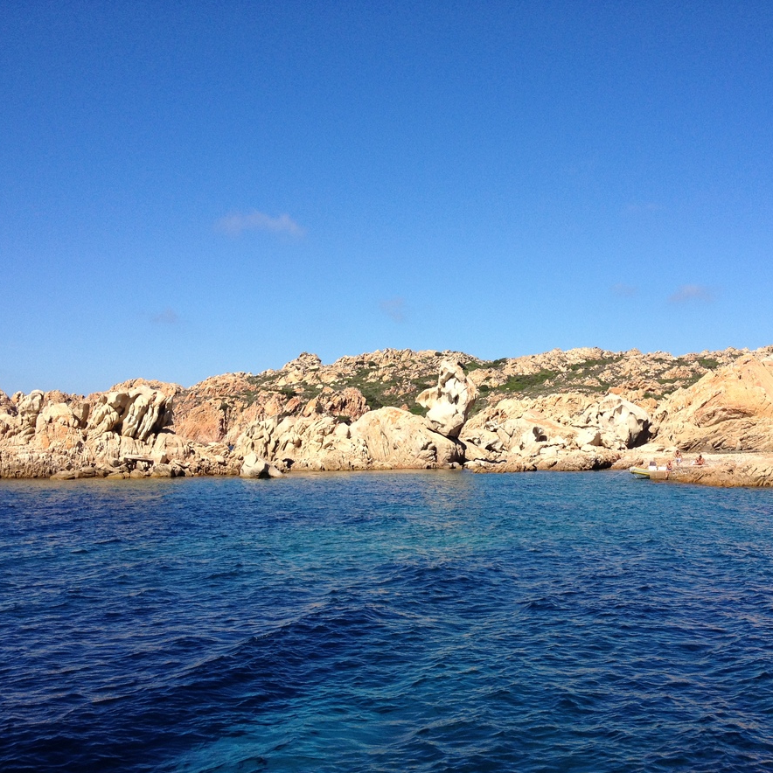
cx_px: 461
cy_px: 390
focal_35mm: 42
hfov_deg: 39.9
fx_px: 1061
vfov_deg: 40.0
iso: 64
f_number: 2.4
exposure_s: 1/2045
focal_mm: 4.28
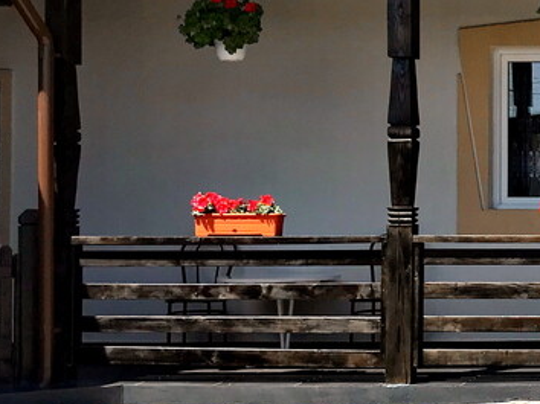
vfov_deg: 18.2
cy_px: 206
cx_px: 699
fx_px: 1263
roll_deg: +0.3
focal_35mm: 81
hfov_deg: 21.8
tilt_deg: +3.2
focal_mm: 3.99
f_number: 1.8
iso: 20
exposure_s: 1/1597
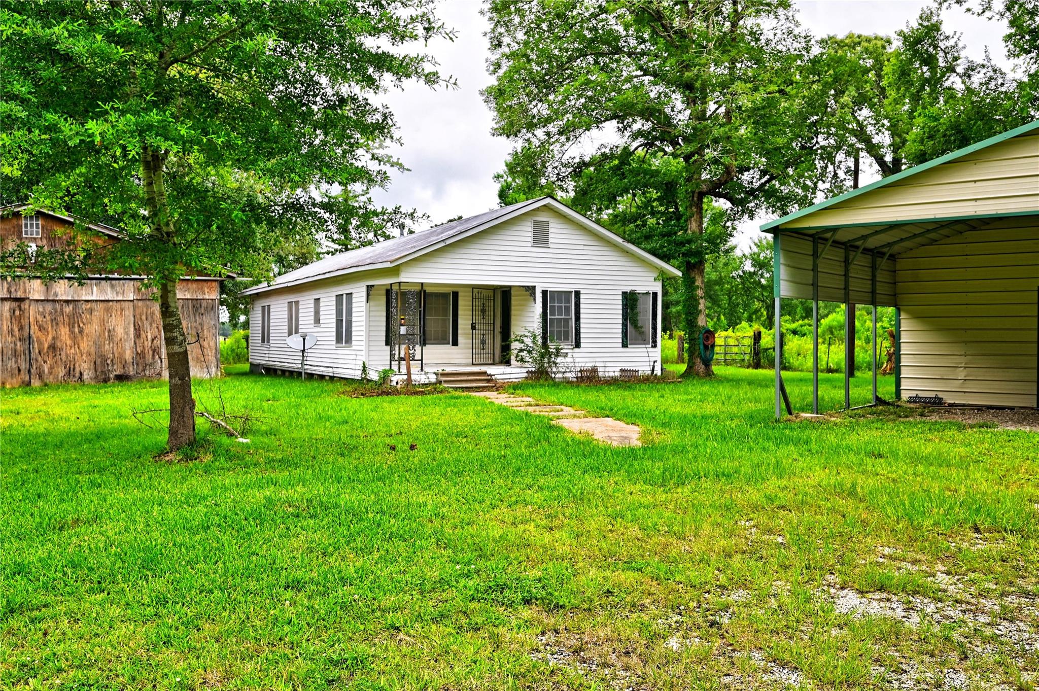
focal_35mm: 30
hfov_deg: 62.0
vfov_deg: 43.5
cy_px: 346
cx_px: 520
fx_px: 865
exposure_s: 1/400
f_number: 8
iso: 400
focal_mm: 30
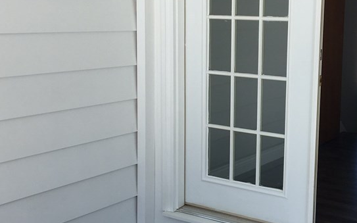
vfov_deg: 22.3
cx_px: 268
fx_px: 564
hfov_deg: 34.4
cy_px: 107
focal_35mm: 58
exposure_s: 1/460
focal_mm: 4.15
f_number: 2.2
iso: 25
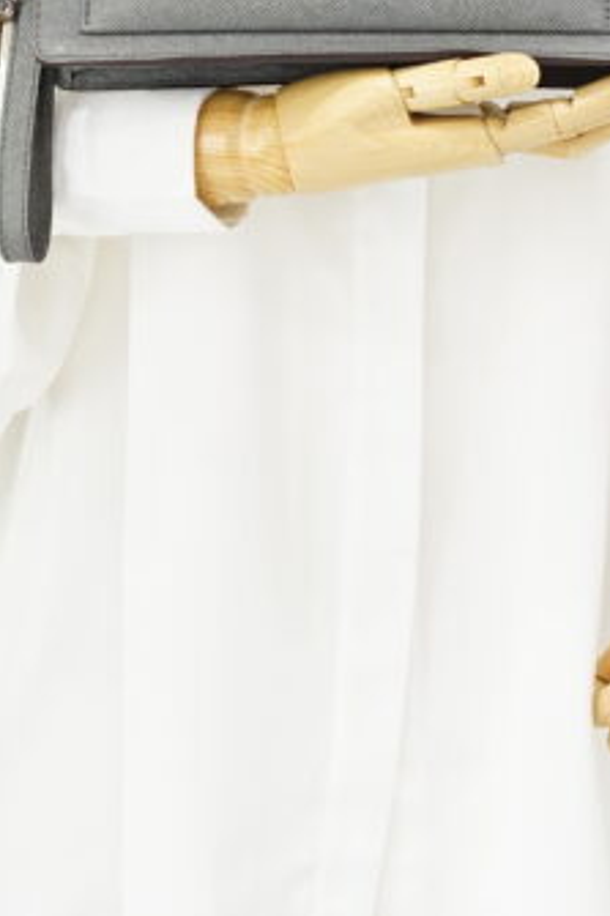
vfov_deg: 13.4
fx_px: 3892
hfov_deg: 9.0
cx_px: 319
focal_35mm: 153
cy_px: 191
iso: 640
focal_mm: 50
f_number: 6.3
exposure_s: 1/8
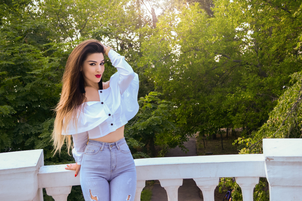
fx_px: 352
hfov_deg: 46.4
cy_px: 100
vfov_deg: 31.9
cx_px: 151
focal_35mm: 42
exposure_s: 1/500
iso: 800
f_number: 4.5
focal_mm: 28
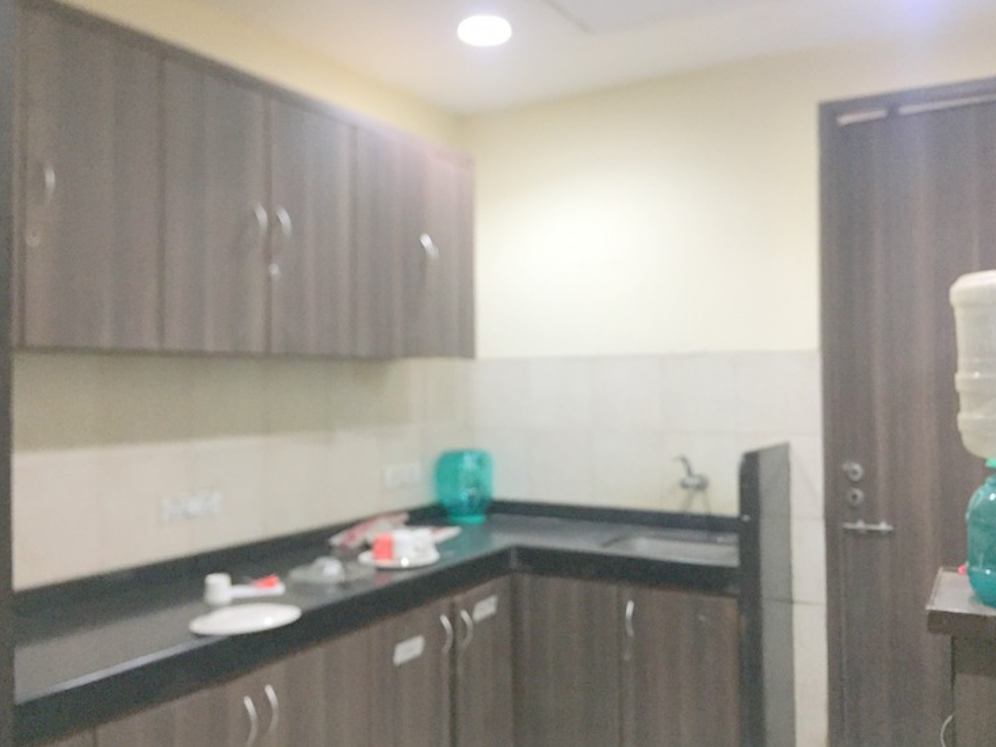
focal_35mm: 30
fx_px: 863
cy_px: 370
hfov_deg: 60.0
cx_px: 510
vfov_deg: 46.8
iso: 250
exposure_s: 1/20
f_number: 2.2
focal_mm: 4.15
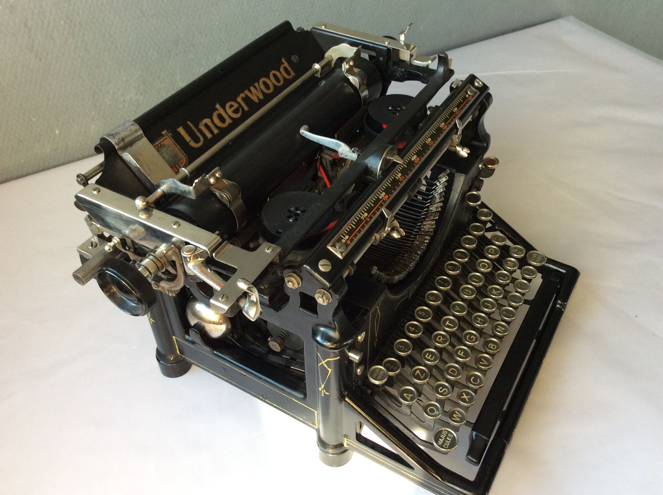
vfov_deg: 44.1
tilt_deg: -45.3
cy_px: 248
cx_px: 332
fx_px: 612
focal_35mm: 32
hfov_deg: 56.9
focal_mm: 3.3
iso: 64
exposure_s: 1/100
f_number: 2.4
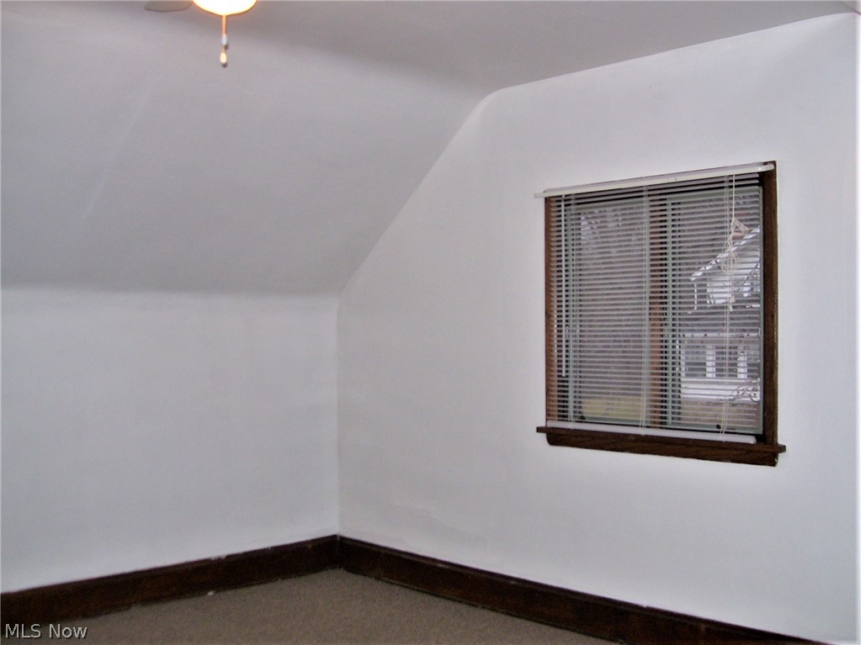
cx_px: 430
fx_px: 895
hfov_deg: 51.4
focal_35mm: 36
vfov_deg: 39.6
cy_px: 322
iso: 80
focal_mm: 6
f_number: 2.7
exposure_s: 1/60
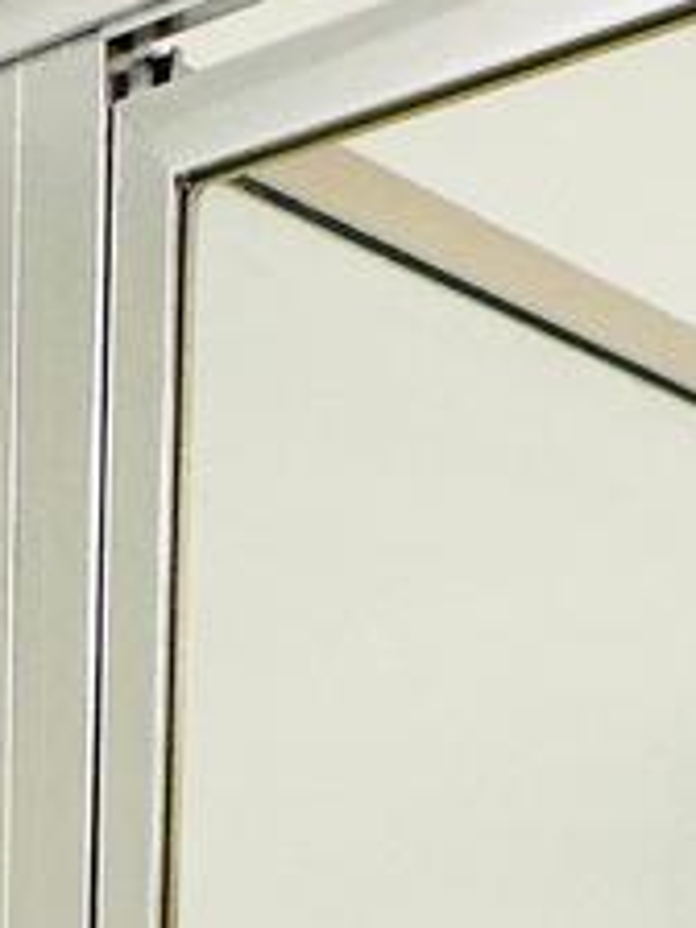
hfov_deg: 15.4
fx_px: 2574
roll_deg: -1.2
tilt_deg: -6.1
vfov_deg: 17.4
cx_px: 476
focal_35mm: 96
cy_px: 1570
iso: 100
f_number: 2.2
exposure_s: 1/120
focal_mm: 2.22
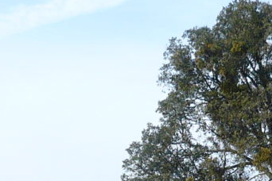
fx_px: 1126
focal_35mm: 149
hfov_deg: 13.8
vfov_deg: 9.0
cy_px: 244
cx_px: 162
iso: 100
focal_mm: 5.8
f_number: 2.8
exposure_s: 1/800
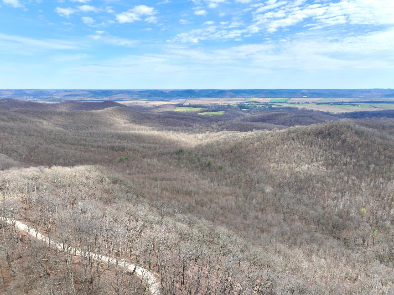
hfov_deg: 71.6
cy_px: 148
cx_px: 197
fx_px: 273
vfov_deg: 56.8
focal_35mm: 24
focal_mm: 12.29
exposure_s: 1/120
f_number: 2.8
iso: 160
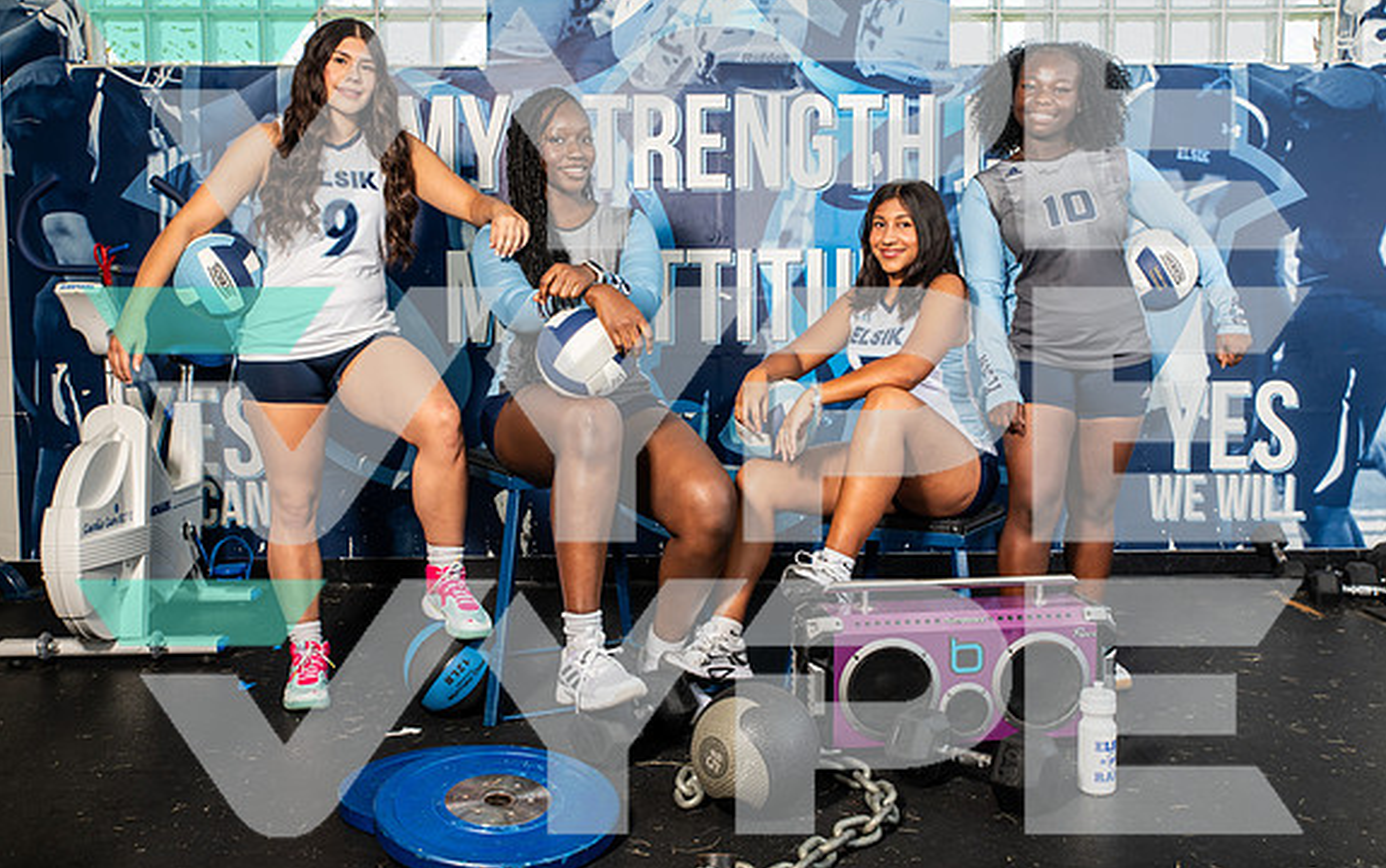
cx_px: 697
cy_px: 416
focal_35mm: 37
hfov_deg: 52.7
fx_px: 1398
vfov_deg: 34.5
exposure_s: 1/250
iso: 250
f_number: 7.1
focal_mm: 36
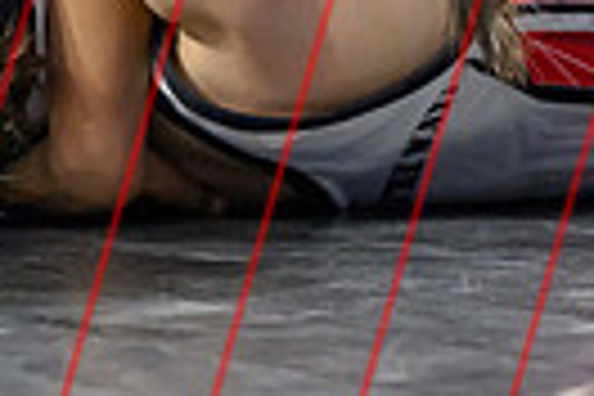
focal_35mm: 1028
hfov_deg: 2.0
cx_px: 444
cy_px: 6
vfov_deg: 1.3
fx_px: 16961
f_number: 2.8
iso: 4500
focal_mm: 185
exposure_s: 1/640
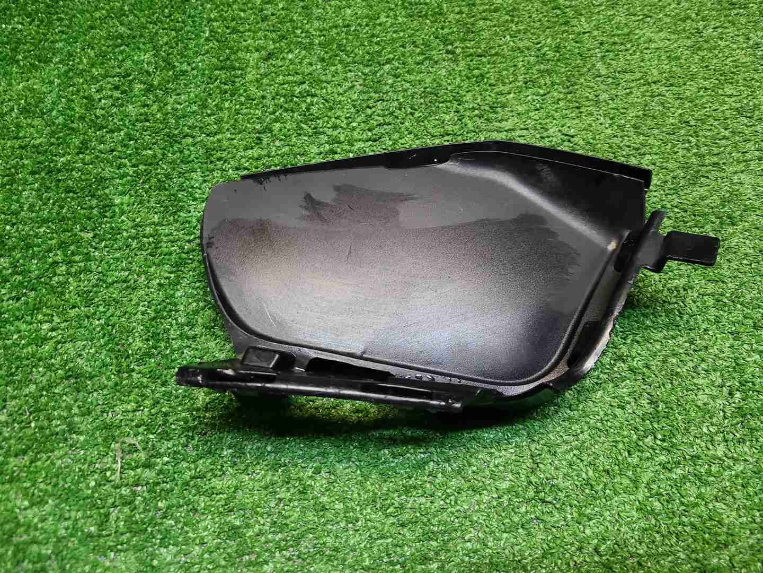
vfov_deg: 53.1
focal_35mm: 26
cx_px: 382
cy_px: 286
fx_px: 573
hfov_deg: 67.3
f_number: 1.8
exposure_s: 1/50
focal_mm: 5.4
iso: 145
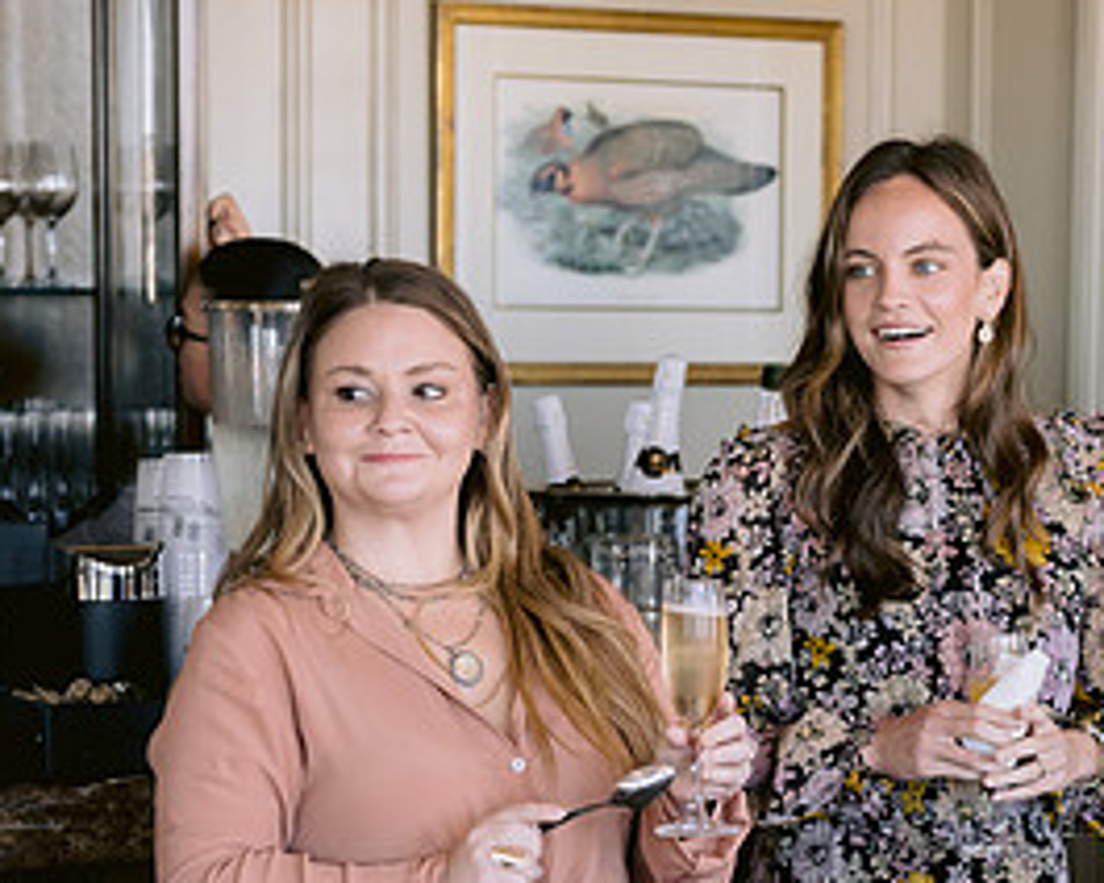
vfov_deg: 12.8
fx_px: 3921
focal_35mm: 120
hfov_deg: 15.9
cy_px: 745
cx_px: 844
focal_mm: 50
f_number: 3.2
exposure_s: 1/250
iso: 800
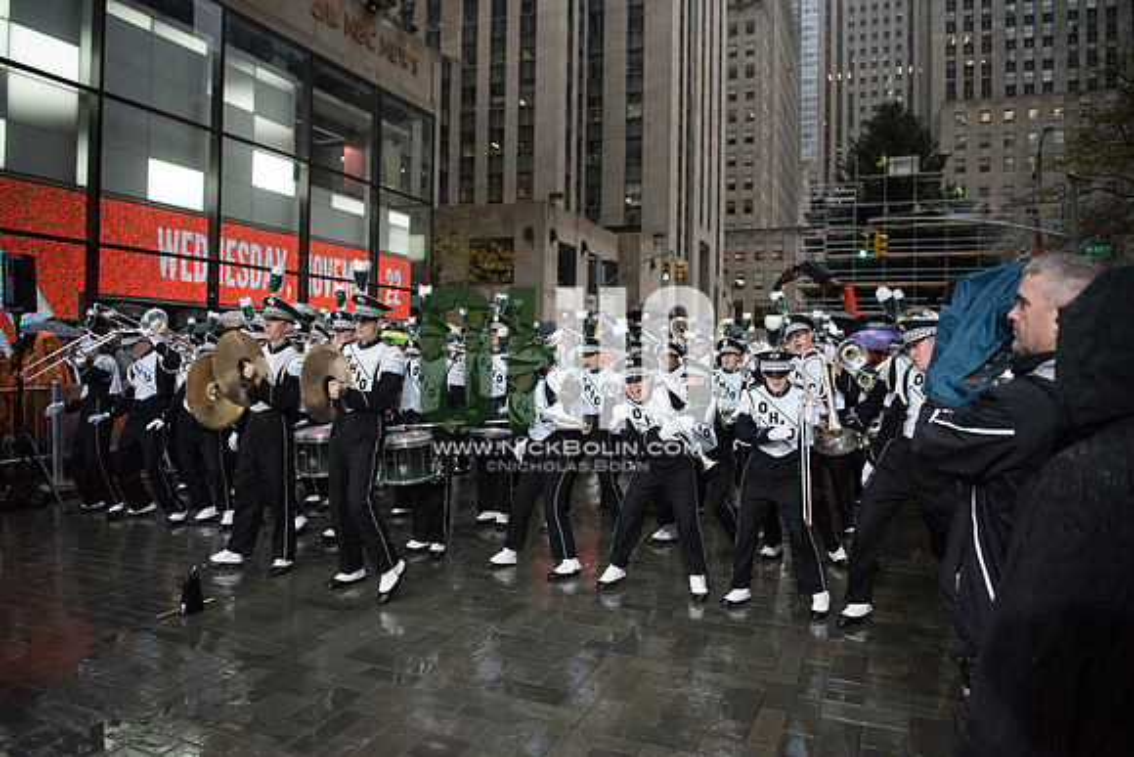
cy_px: 378
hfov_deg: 73.7
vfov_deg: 53.2
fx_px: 756
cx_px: 567
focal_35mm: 24
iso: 10000
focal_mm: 24
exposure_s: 1/4000
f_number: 2.8
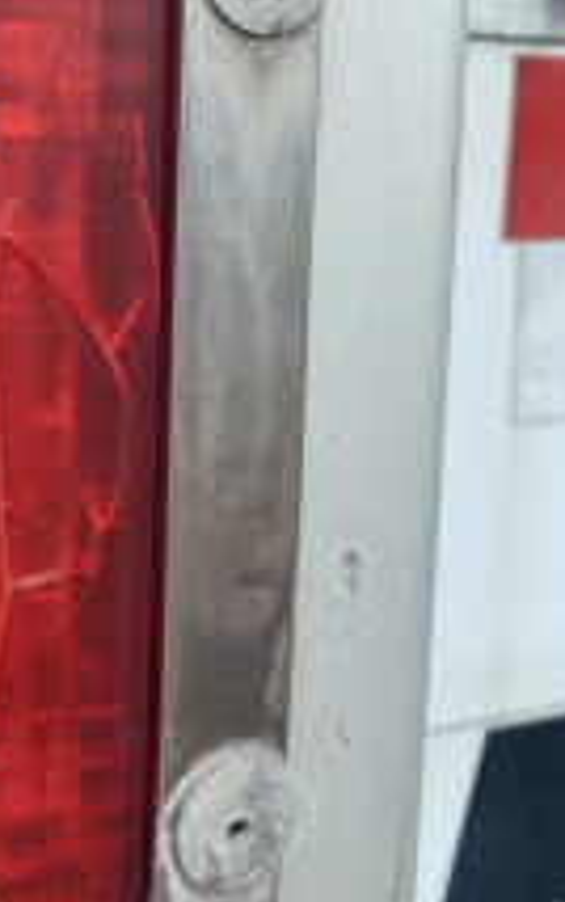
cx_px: 51
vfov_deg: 42.0
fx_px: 1156
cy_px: 295
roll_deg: +1.7
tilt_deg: -7.7
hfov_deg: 26.5
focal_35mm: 47
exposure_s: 1/1103
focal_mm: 4.25
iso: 32
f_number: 1.8
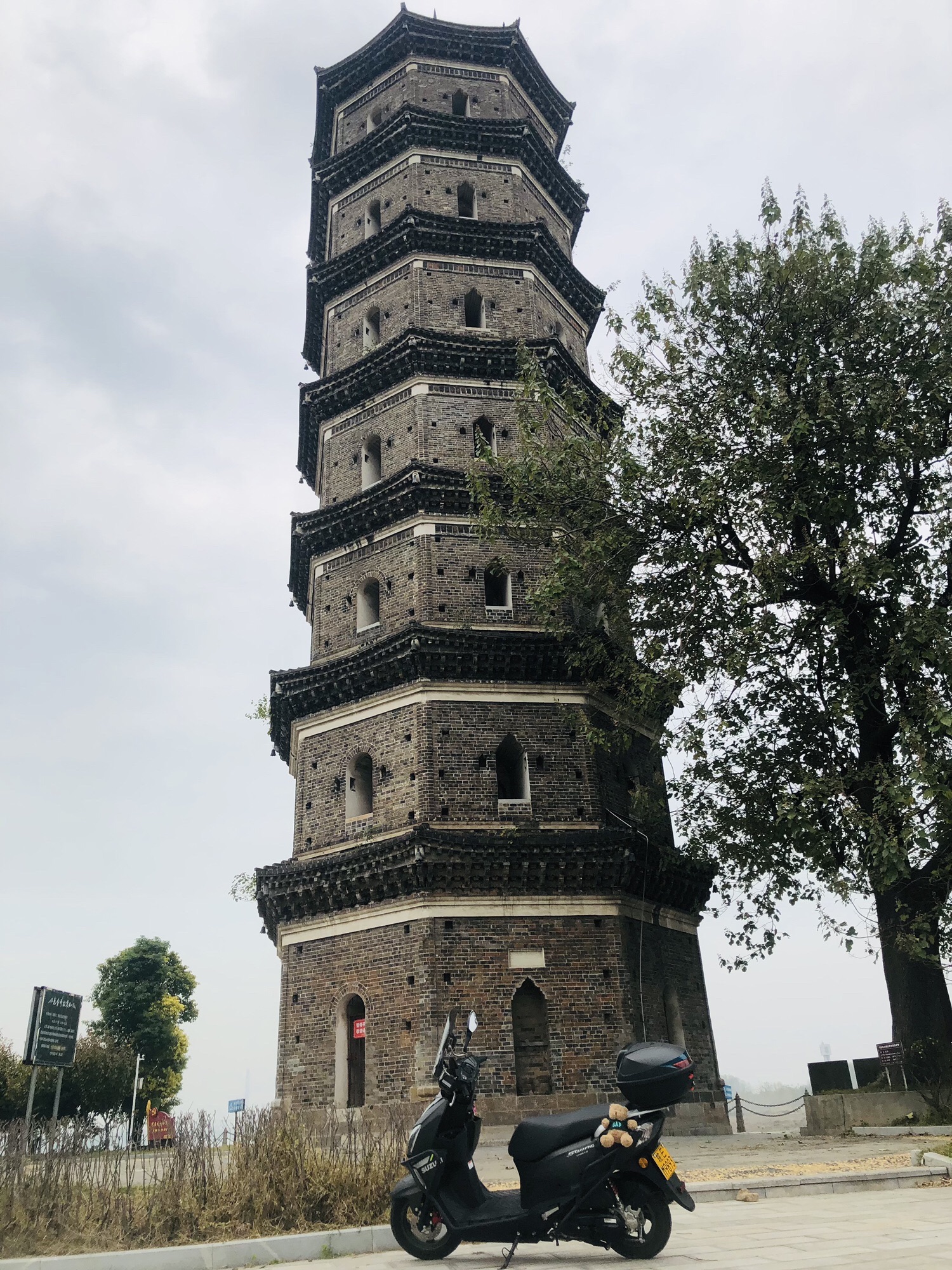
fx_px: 1027
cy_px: 635
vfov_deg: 63.4
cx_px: 476
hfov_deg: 49.7
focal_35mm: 28
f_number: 1.8
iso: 20
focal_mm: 3.99
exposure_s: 1/500
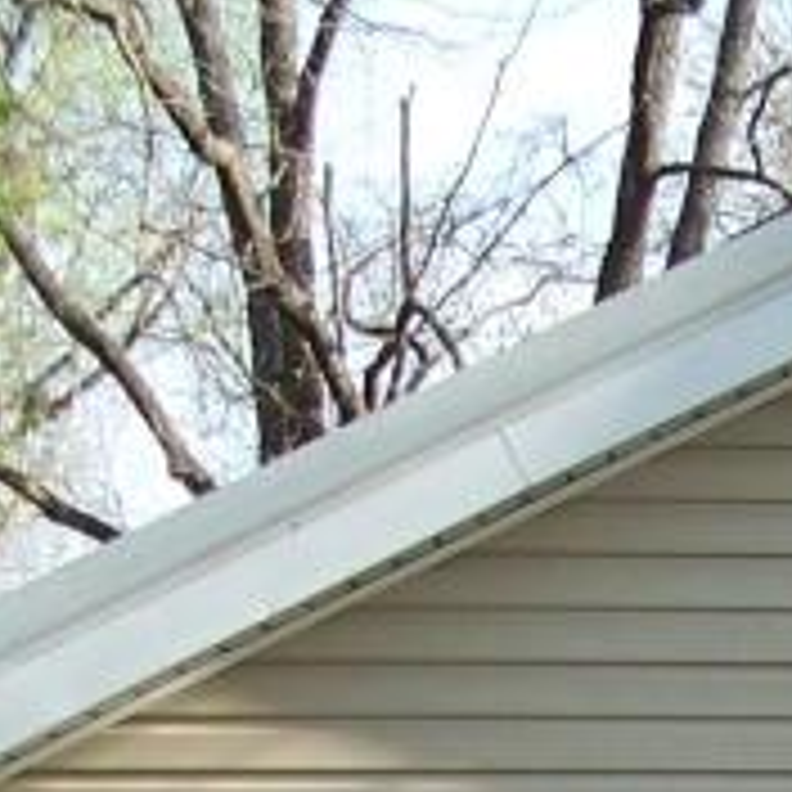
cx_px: 1143
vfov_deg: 9.2
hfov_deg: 9.2
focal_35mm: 185
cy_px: 1206
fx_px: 4789
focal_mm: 5.85
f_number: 2.8
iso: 64
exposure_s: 1/250
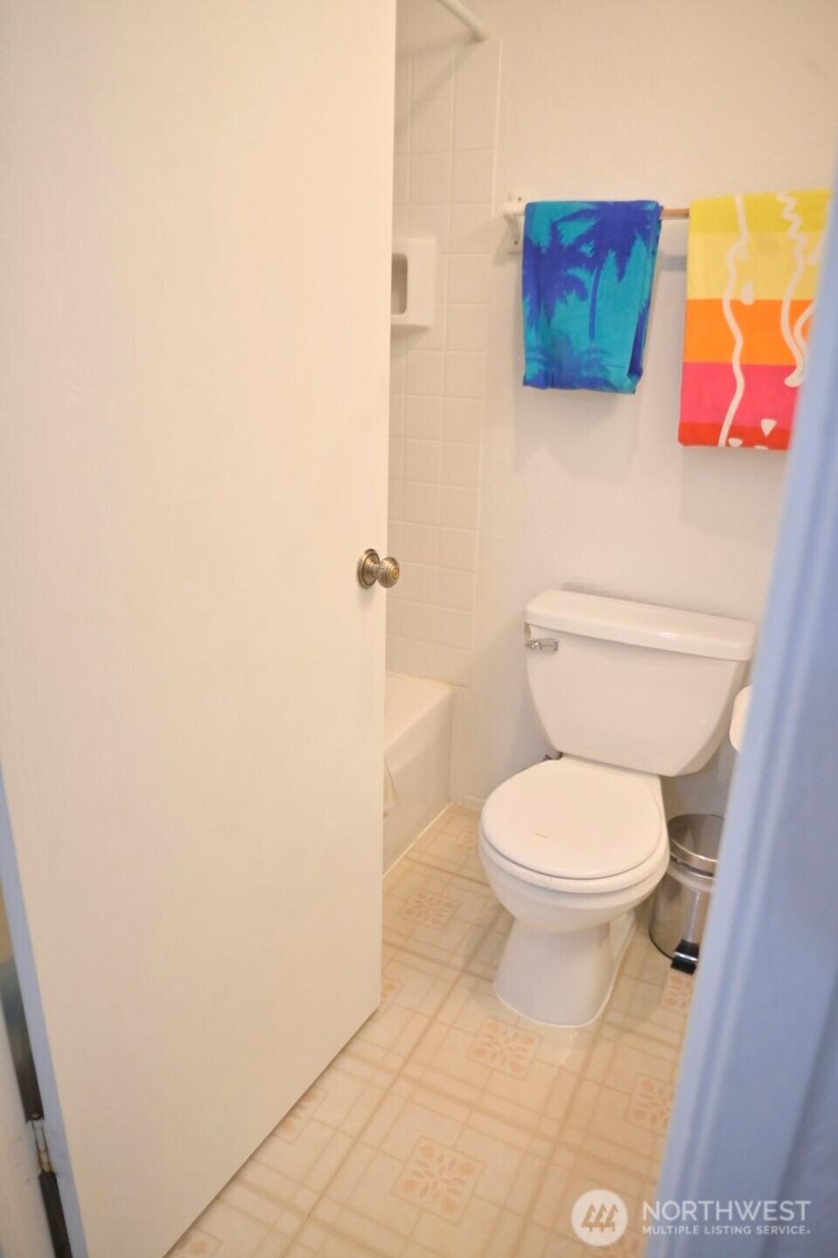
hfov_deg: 53.1
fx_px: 838
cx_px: 419
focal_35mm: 24
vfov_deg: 73.7
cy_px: 629
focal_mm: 24
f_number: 3.5
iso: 1600
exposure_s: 1/400
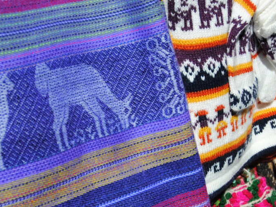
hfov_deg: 23.8
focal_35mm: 82
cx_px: 140
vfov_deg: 18.0
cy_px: 104
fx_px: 654
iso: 100
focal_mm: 50
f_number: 9
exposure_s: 1/320
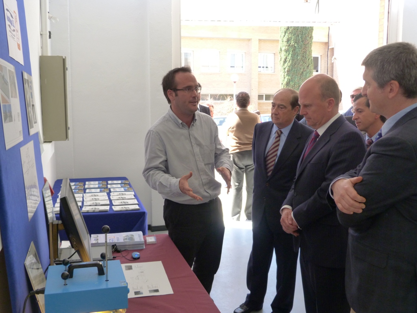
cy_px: 156
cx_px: 208
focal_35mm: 34
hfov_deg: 54.0
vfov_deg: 41.8
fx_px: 410
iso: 200
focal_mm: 6.2
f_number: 3
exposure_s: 1/60
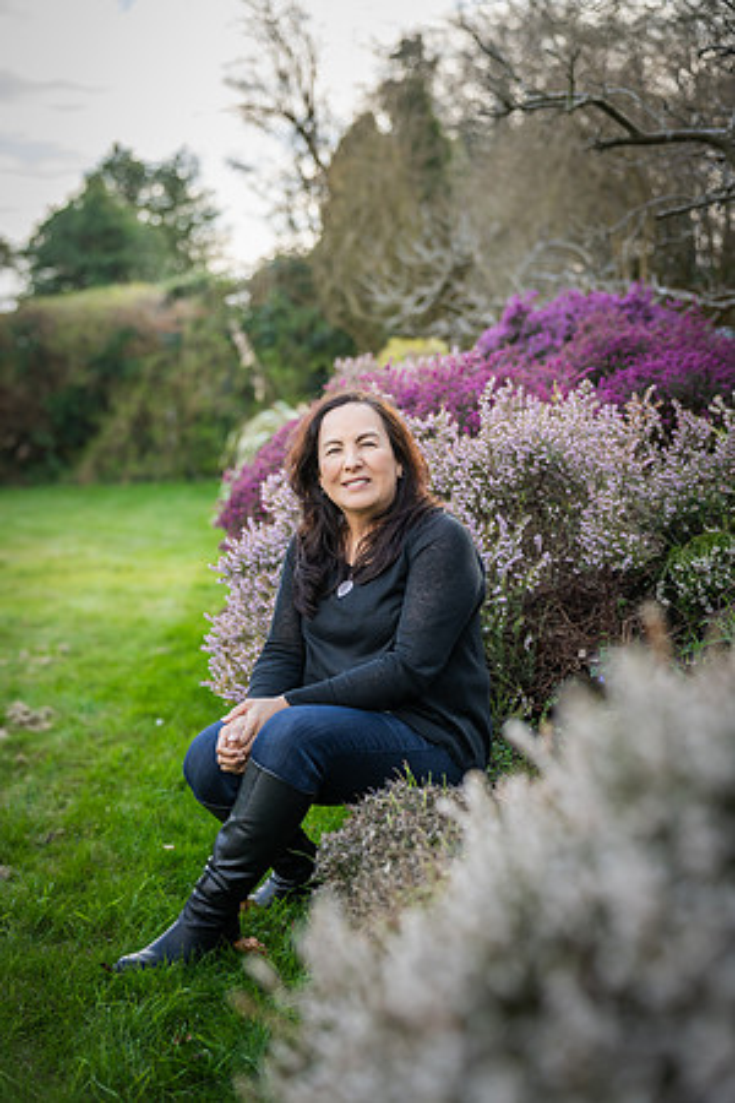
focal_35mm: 54
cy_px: 552
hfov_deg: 25.1
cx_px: 368
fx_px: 1654
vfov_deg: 36.9
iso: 160
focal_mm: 54
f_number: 2.2
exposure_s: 1/800
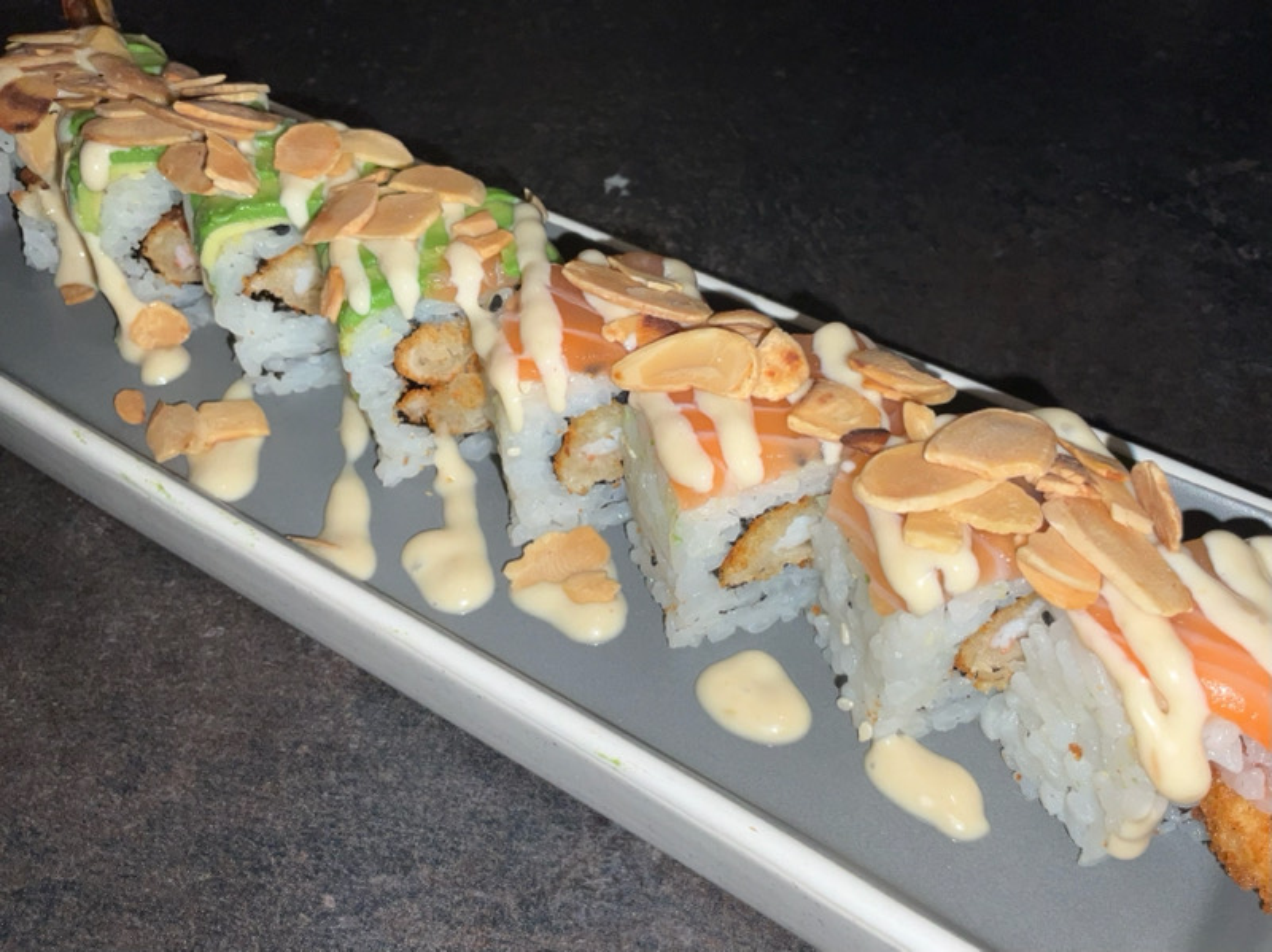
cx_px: 636
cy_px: 476
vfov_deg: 48.2
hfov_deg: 61.7
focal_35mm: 29
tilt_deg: -47.3
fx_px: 1065
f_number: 1.8
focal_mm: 3
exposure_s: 1/182
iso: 16
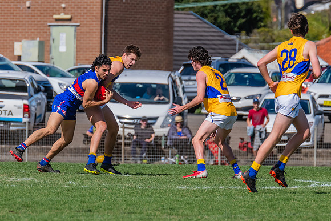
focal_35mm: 666
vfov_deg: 2.1
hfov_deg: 3.1
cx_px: 132
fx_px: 6120
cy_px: 81
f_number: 10
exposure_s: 1/1600
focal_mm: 420
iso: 800
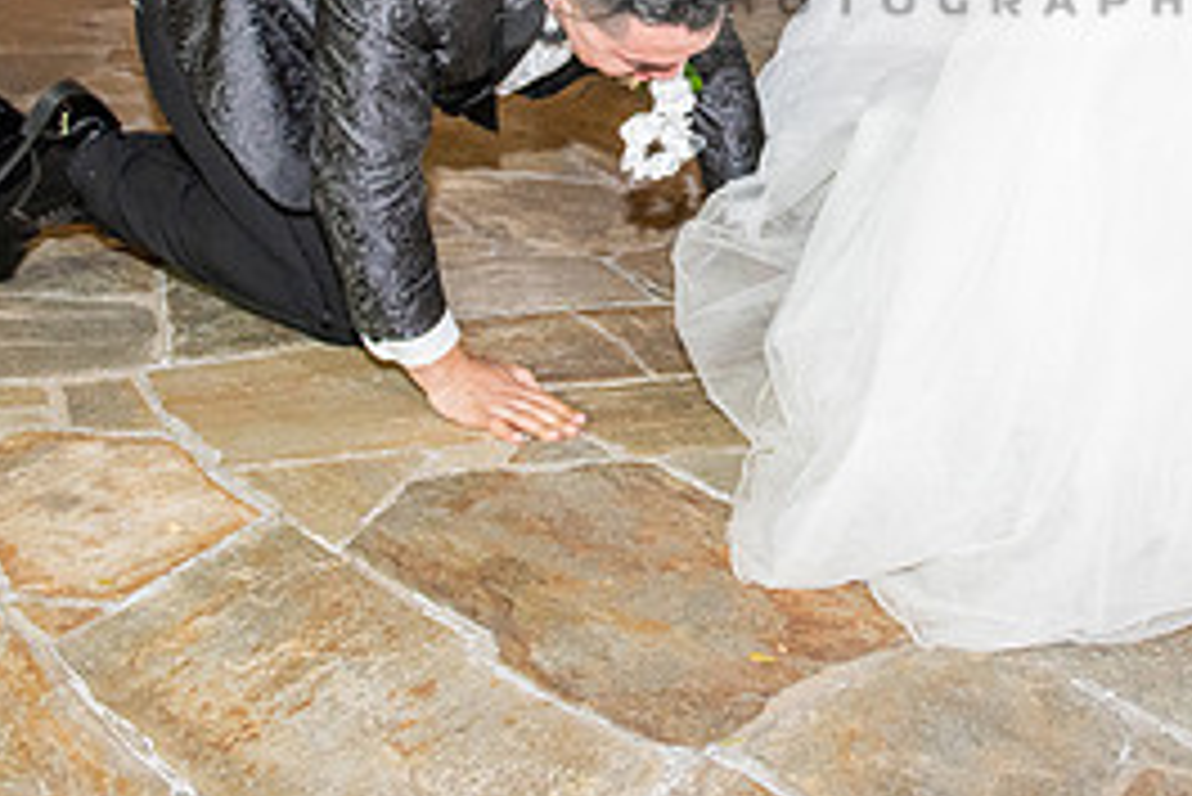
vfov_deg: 21.9
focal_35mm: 59
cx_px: 895
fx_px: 1955
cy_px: -61
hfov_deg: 33.2
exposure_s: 1/160
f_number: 4
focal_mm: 27
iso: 1600
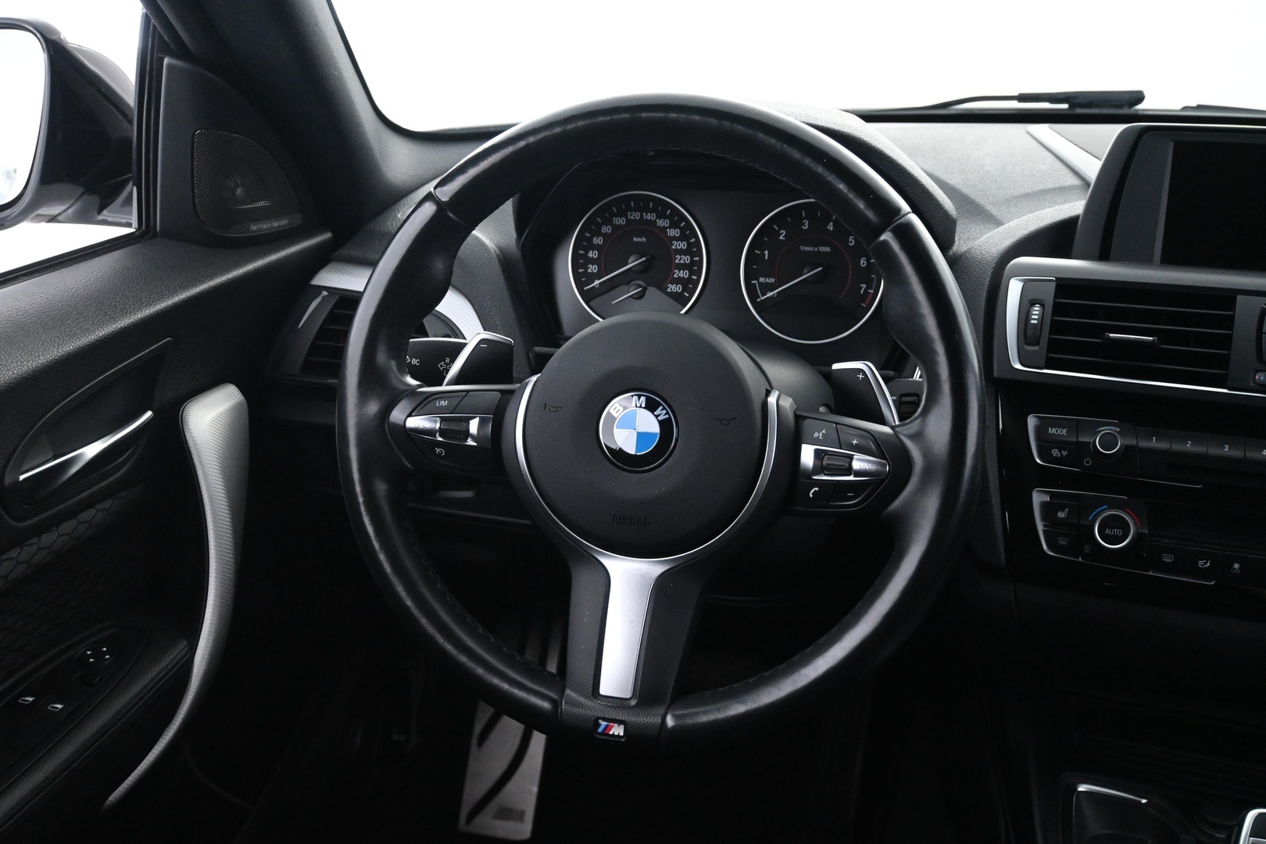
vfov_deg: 34.2
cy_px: 422
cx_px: 633
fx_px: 1371
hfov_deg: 49.6
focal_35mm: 39
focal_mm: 26
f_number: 4.5
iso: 4000
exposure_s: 1/50
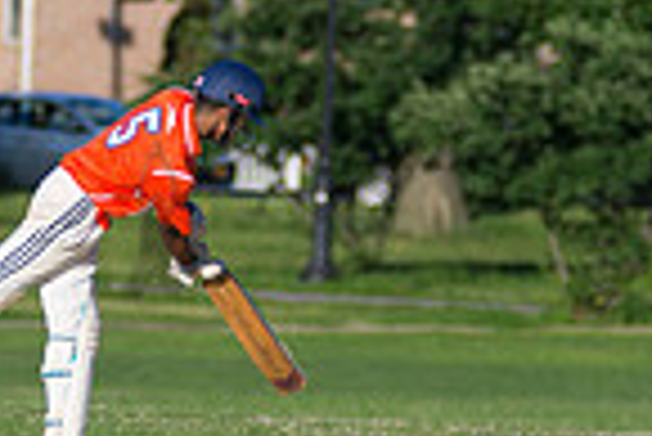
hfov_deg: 3.6
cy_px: 218
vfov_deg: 2.4
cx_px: 153
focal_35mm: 580
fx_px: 10515
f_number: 2.8
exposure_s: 1/3200
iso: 200
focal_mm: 145
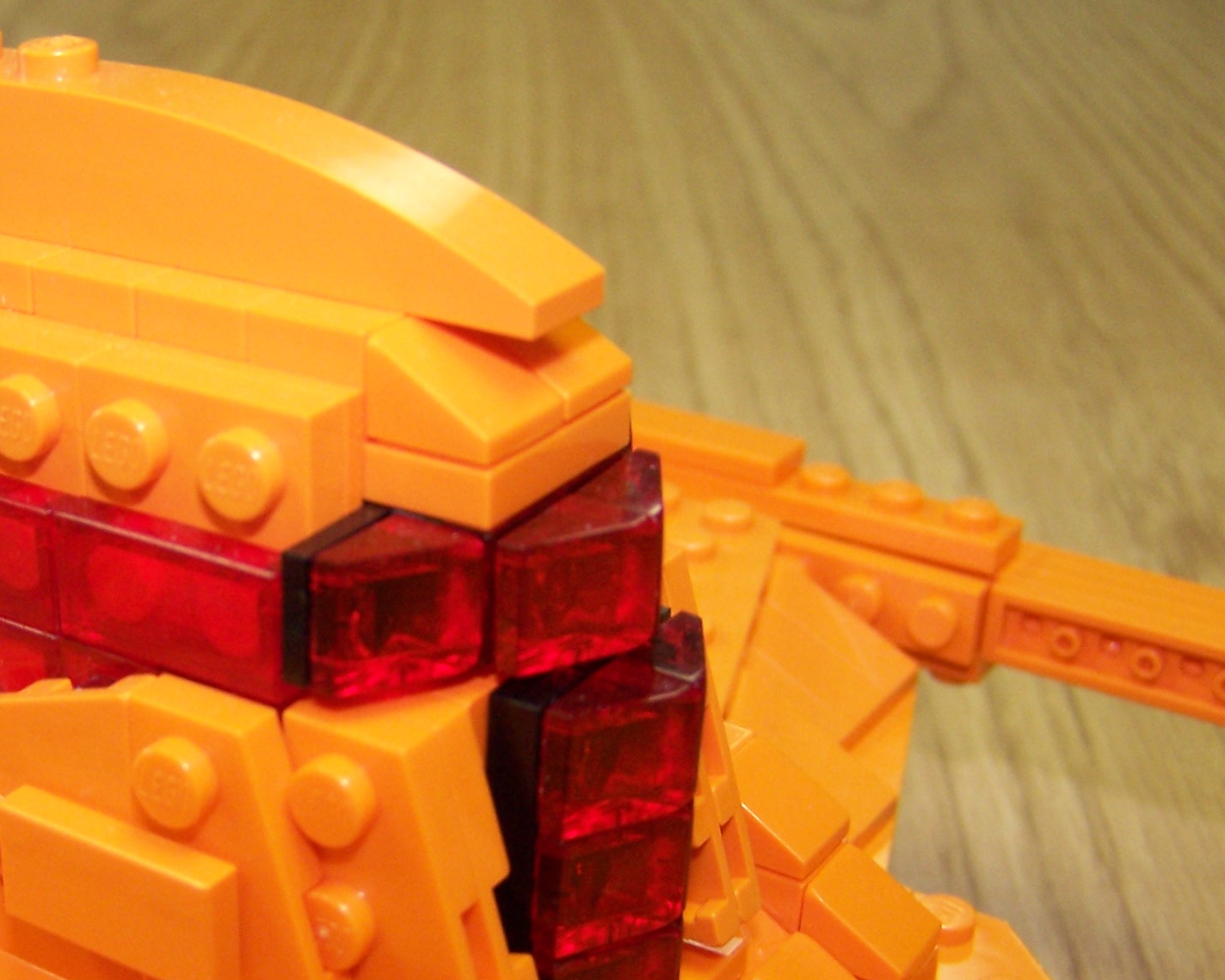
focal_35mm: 60
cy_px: 654
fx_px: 2175
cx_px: 329
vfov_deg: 25.3
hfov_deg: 31.0
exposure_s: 1/90
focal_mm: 6.3
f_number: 2.8
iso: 140
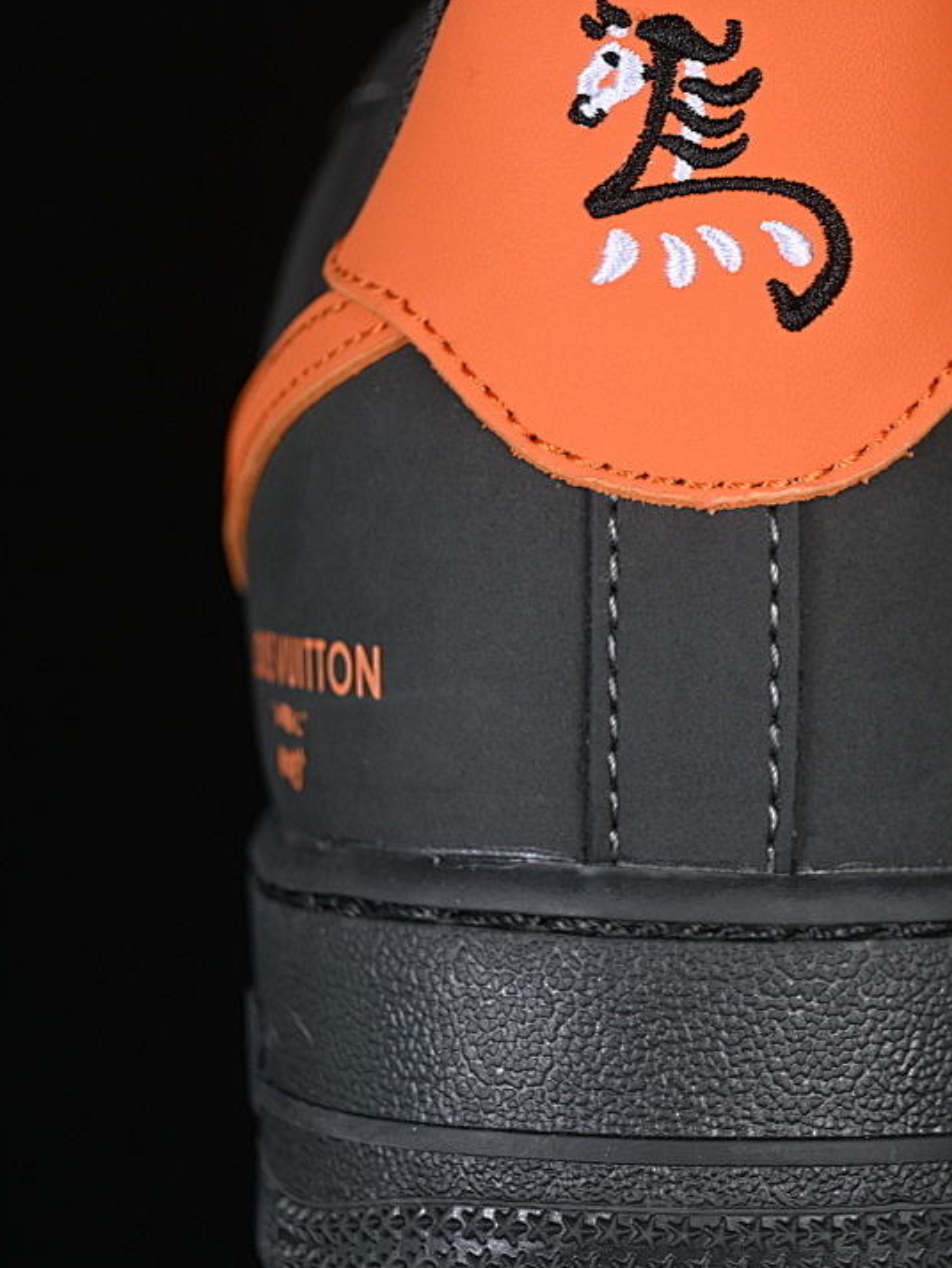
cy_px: 630
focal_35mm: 109
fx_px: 3995
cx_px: 710
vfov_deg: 18.0
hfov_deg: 13.5
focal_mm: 50
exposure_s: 1/50
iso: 160
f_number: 6.3
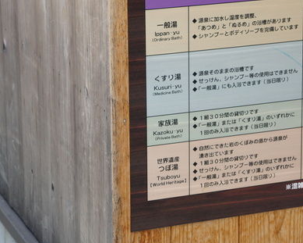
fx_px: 1452
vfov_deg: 9.5
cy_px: 74
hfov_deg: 11.9
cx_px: 255
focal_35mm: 162
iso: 250
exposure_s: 1/100
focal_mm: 55
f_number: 5.6
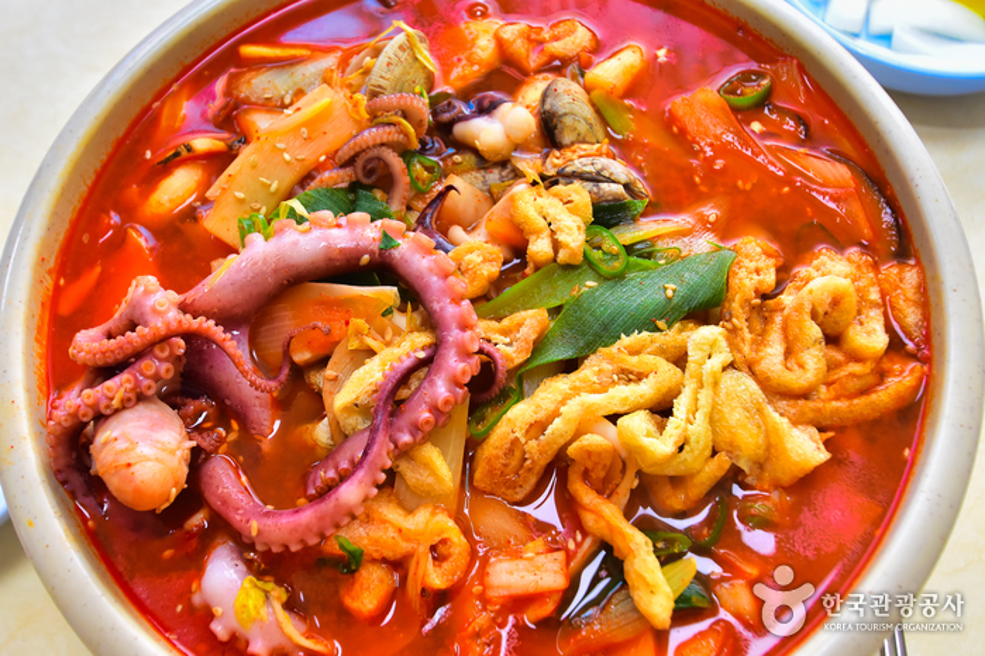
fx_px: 985
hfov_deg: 53.1
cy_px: 328
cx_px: 492
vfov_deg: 36.9
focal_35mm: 36
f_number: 7.1
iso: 800
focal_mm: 24
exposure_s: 1/80
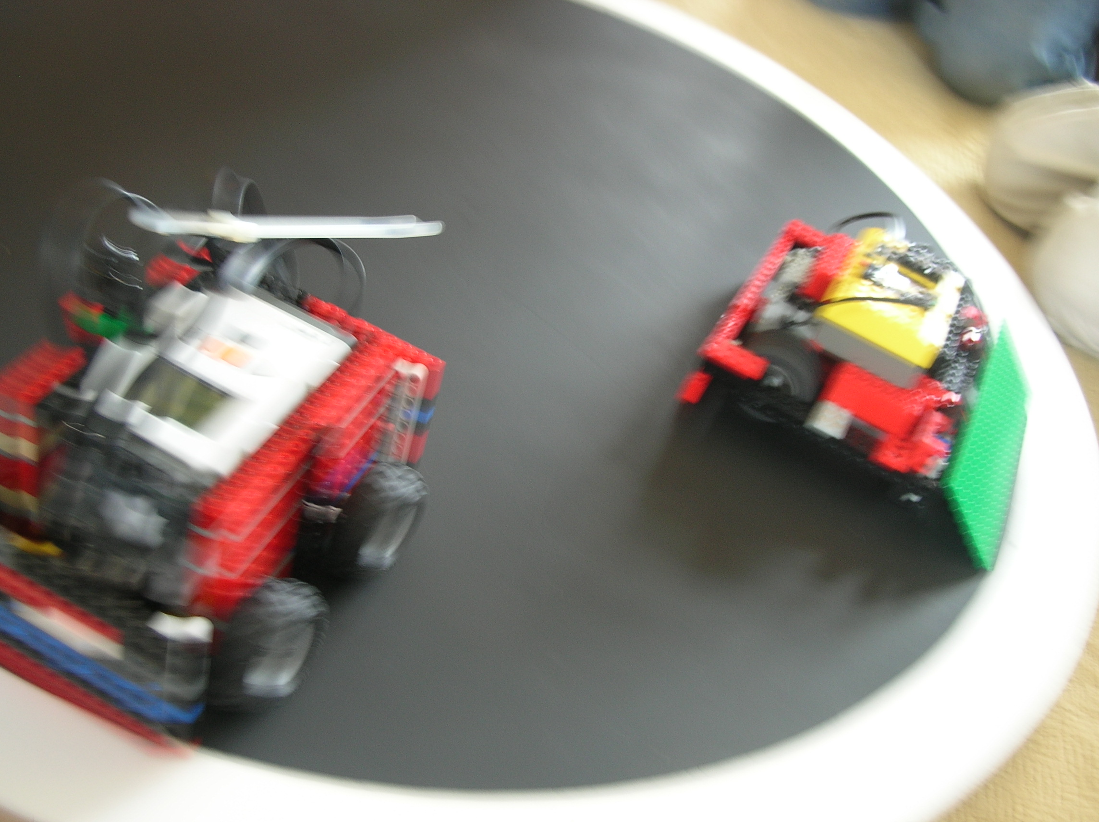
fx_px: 1332
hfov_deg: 44.8
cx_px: 550
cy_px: 411
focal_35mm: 42
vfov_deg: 34.3
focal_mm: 6.9
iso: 50
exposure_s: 1/5.7
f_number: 2.8
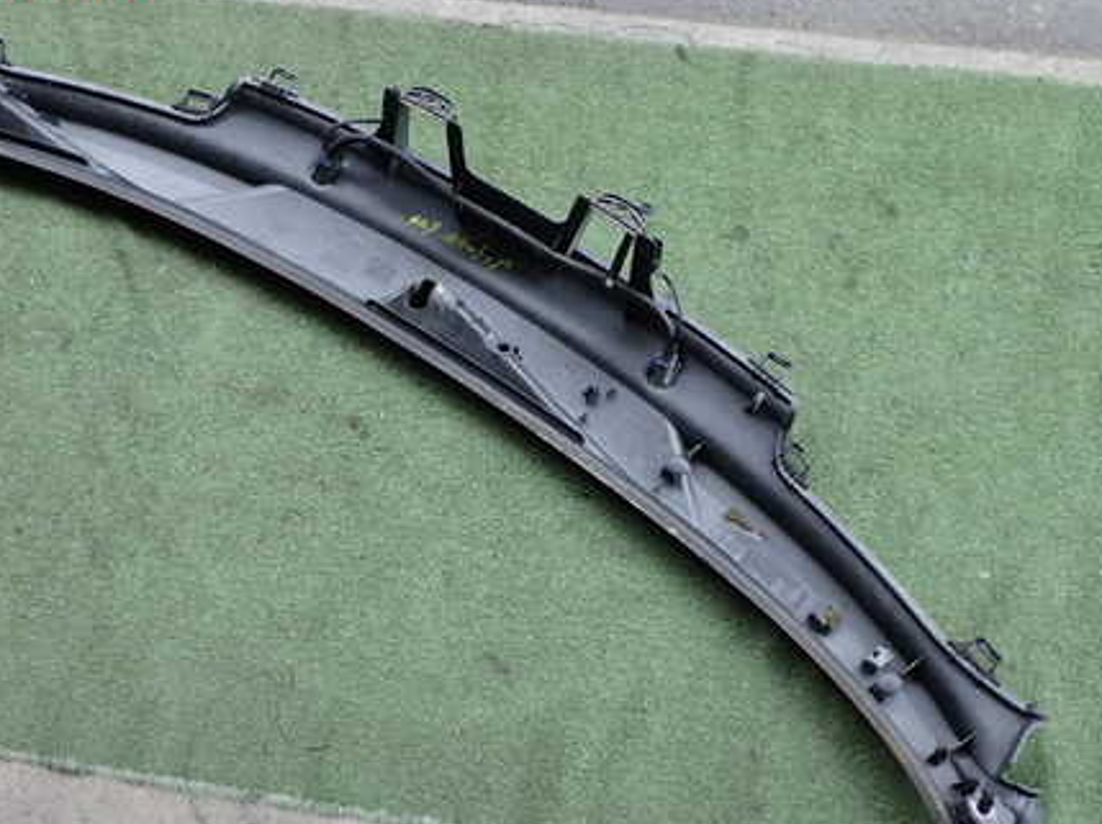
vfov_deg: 34.1
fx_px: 1336
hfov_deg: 44.6
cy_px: 519
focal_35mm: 42
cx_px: 432
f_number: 2.3
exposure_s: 1/160
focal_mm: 5.4
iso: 100
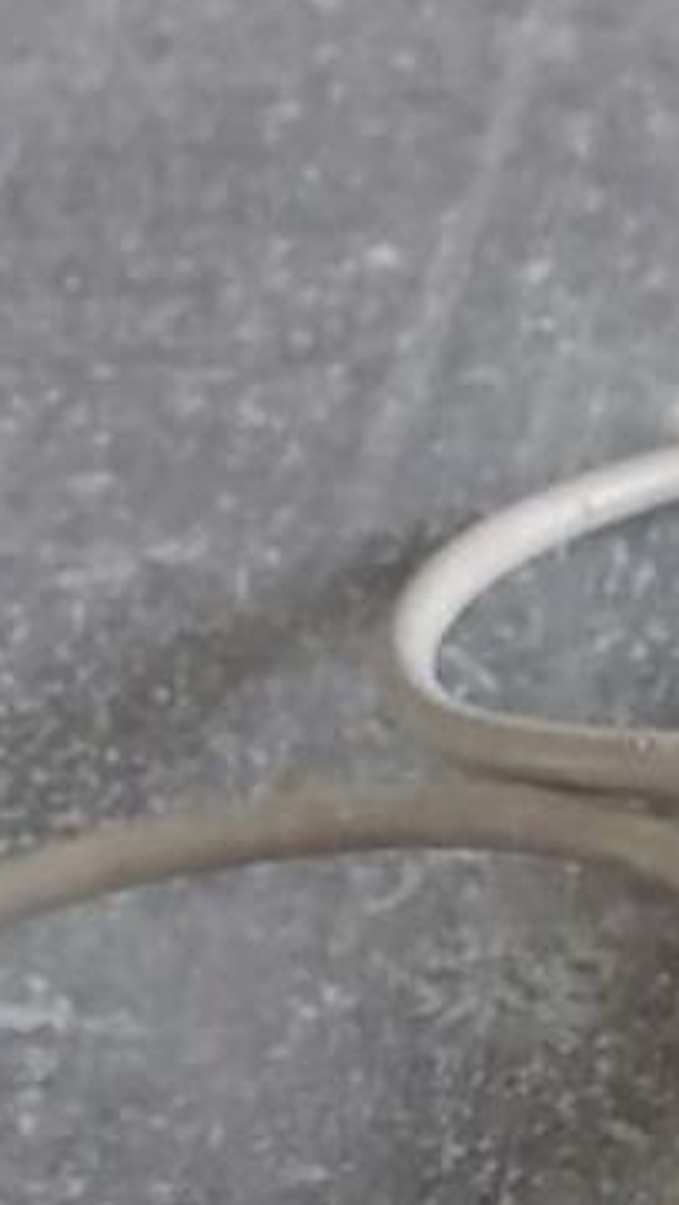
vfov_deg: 15.8
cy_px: 1973
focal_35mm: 121
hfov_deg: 9.6
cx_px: 1151
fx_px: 3866
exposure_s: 1/120
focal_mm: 4.6
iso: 250
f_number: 1.8
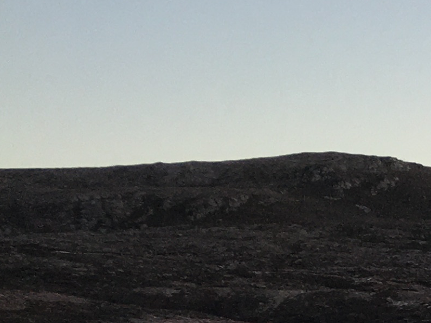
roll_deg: +0.7
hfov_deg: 11.0
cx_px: 1077
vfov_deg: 9.8
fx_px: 1831
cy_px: 492
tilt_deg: -0.1
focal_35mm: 147
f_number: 2.2
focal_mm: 4.15
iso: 25
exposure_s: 1/111
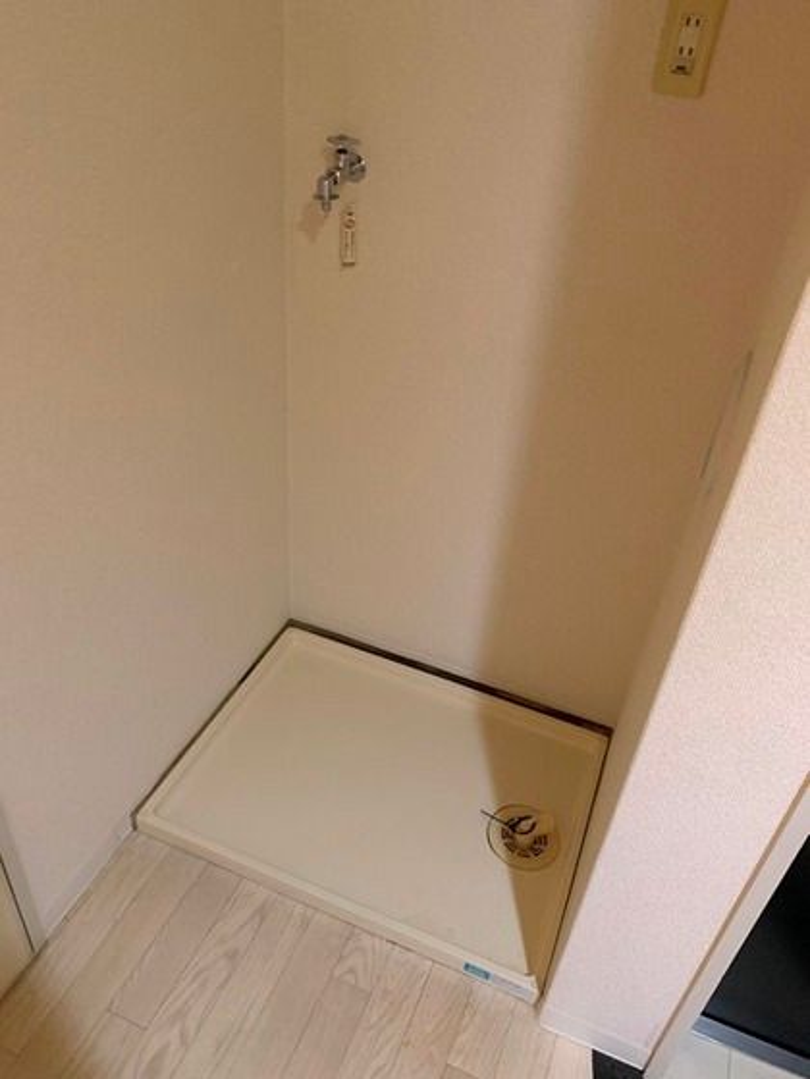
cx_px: 405
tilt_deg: -35.9
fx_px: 811
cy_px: 540
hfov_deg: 53.1
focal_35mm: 26
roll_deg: -4.4
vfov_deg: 67.3
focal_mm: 4.25
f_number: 1.8
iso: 500
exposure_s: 1/30
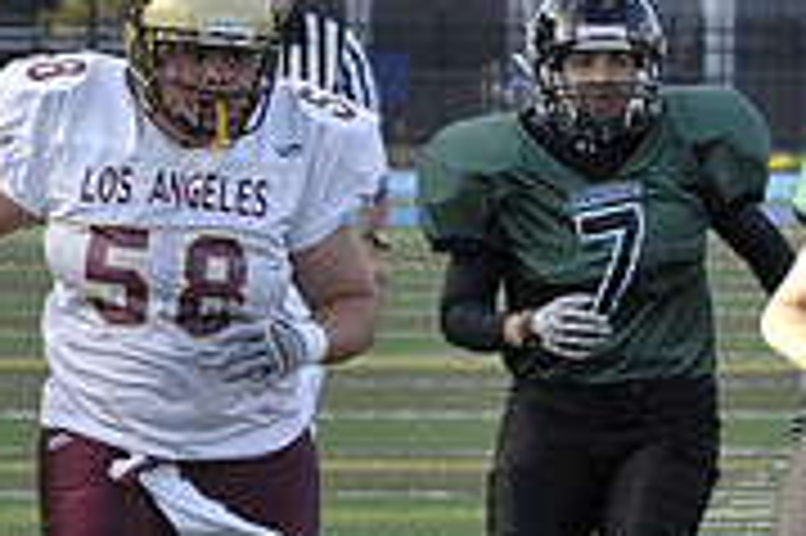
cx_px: 923
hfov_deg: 3.2
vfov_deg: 2.1
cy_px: 563
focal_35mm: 649
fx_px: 14517
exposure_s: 1/1000
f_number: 10
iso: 3200
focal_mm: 200
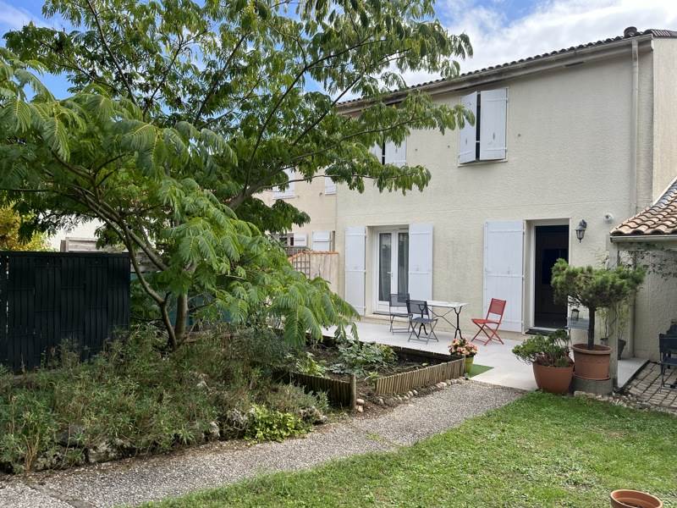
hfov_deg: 67.3
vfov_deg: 53.1
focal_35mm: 26
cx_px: 338
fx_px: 508
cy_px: 254
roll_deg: -0.6
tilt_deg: -0.8
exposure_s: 1/1325
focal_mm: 5.1
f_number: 1.6
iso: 50
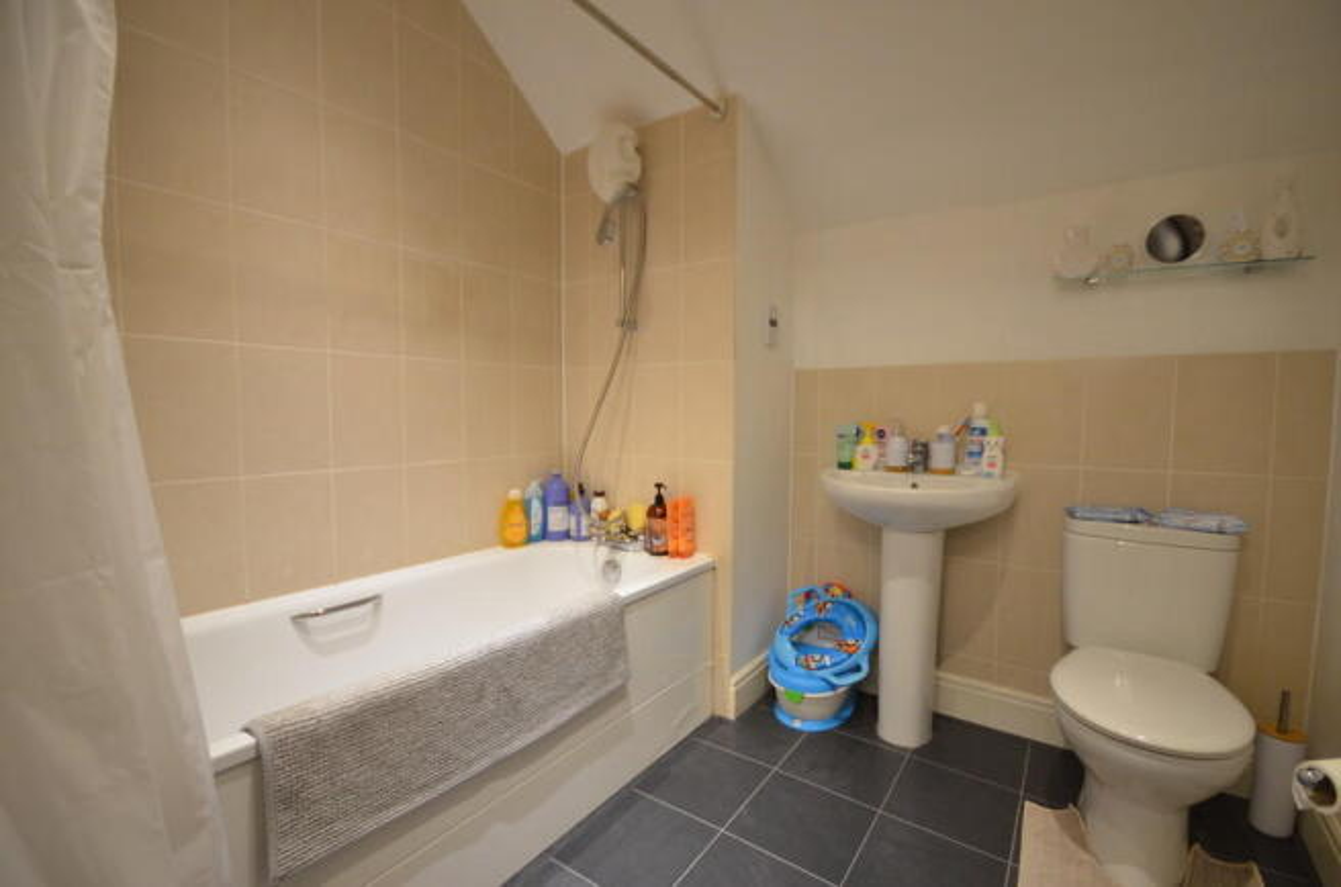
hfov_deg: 100.5
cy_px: 444
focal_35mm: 15
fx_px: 557
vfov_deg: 77.0
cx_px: 670
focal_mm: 10
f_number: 4
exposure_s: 1/30
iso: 900
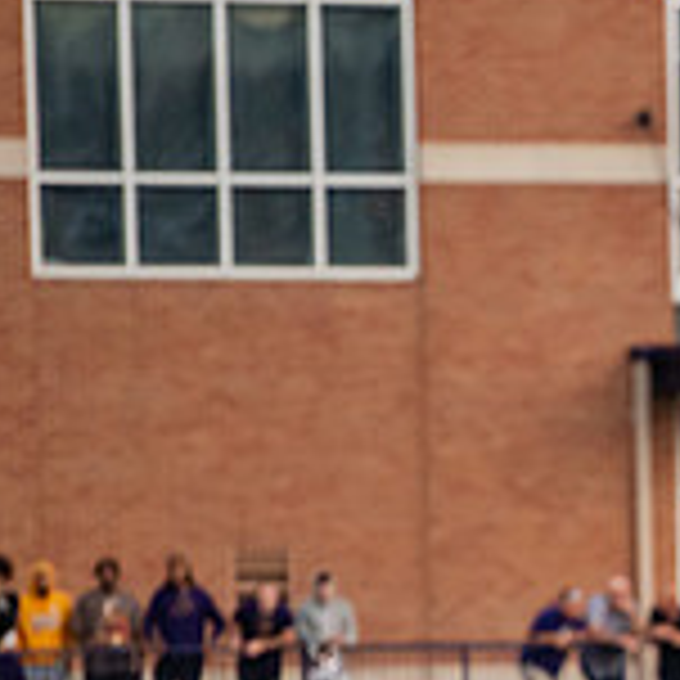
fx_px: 14468
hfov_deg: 2.7
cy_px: 732
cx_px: 1000
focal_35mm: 651
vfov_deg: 2.7
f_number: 3.2
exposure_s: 1/1250
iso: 3200
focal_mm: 200
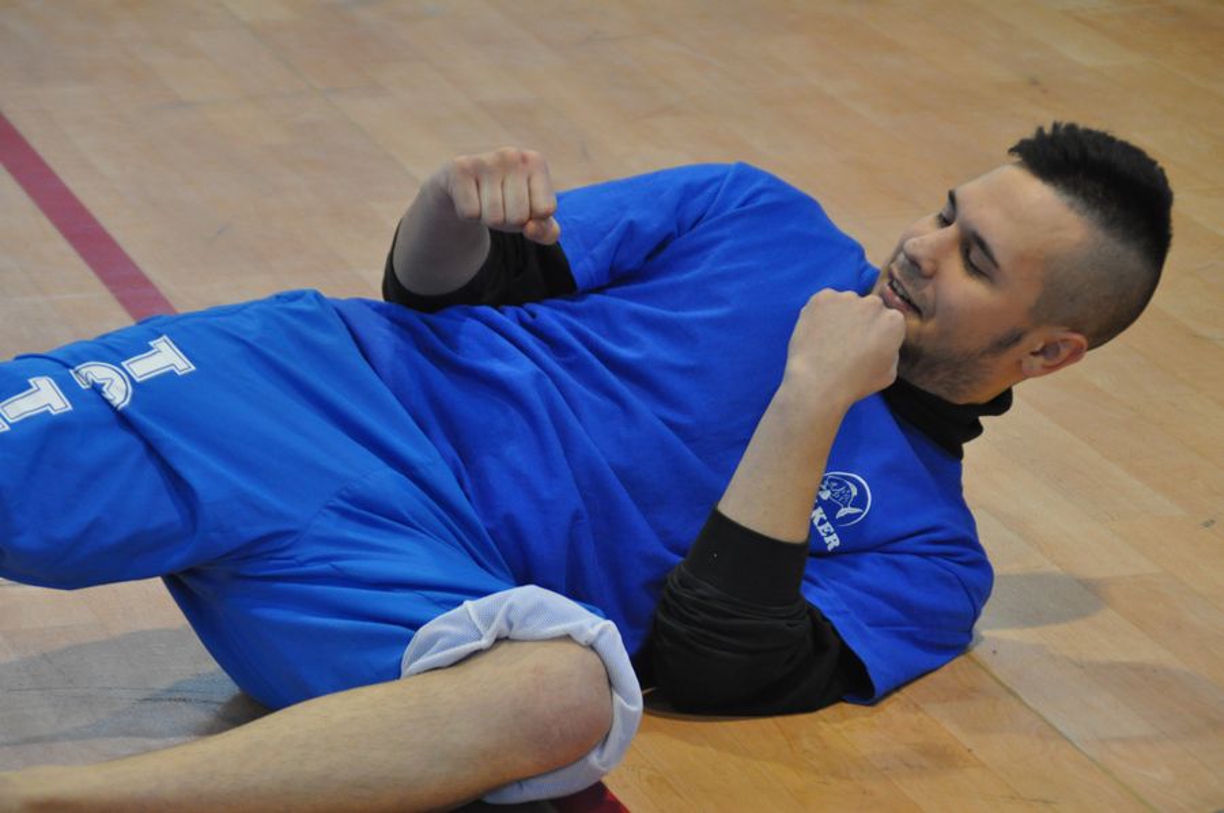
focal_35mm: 188
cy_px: 406
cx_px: 612
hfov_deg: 11.0
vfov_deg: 7.3
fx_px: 6368
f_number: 6
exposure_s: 1/80
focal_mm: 125
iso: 1600
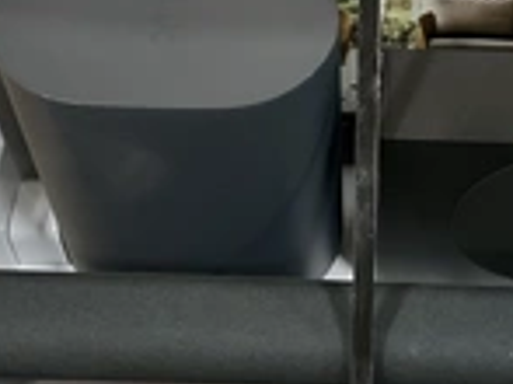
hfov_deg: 24.5
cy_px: 195
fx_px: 1170
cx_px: 370
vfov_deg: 18.6
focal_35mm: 79
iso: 200
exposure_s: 1/40
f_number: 1.8
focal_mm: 3
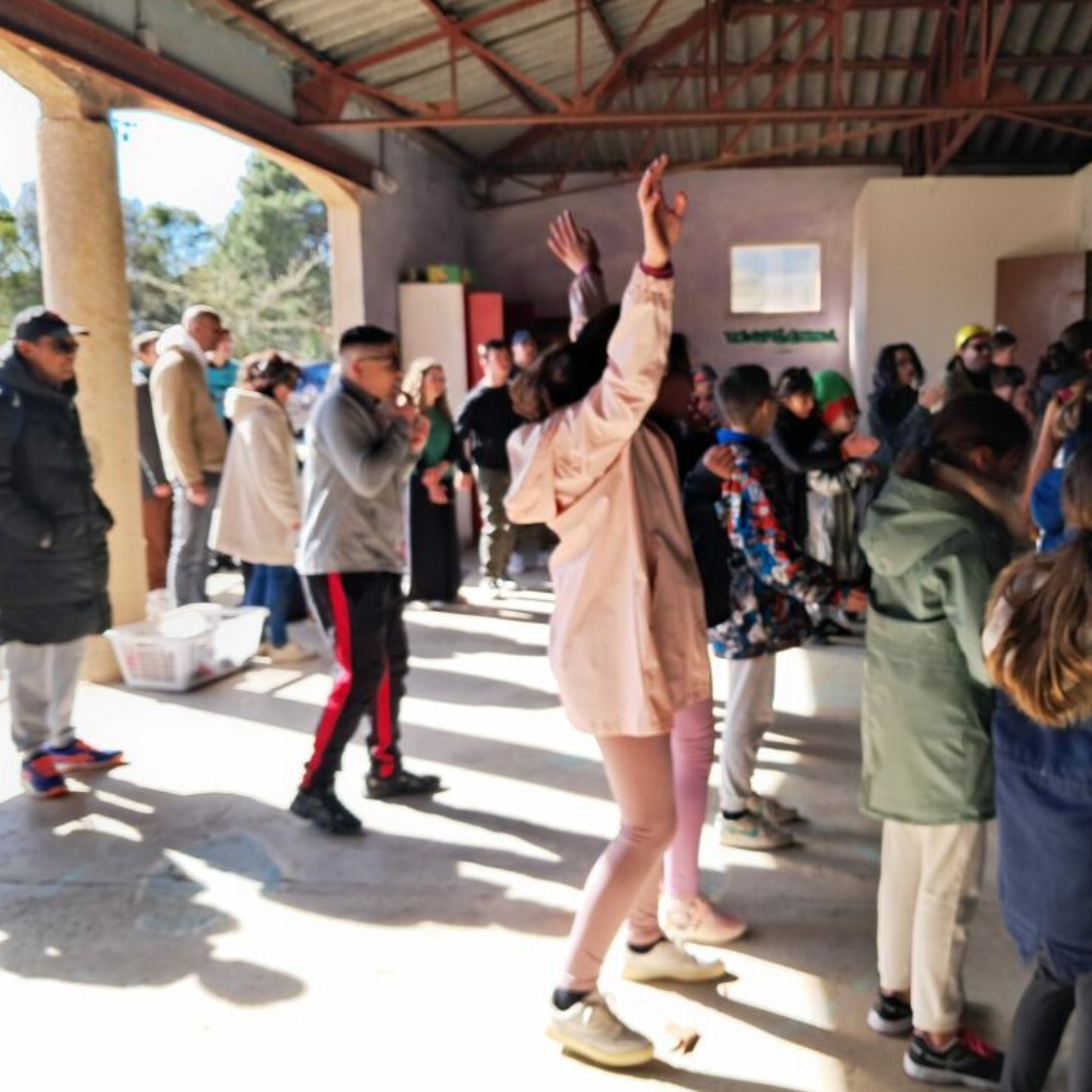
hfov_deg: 50.7
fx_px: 1142
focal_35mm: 32
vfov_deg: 51.1
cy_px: 546
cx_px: 665
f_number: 1.8
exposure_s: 1/160
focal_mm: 4
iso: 50
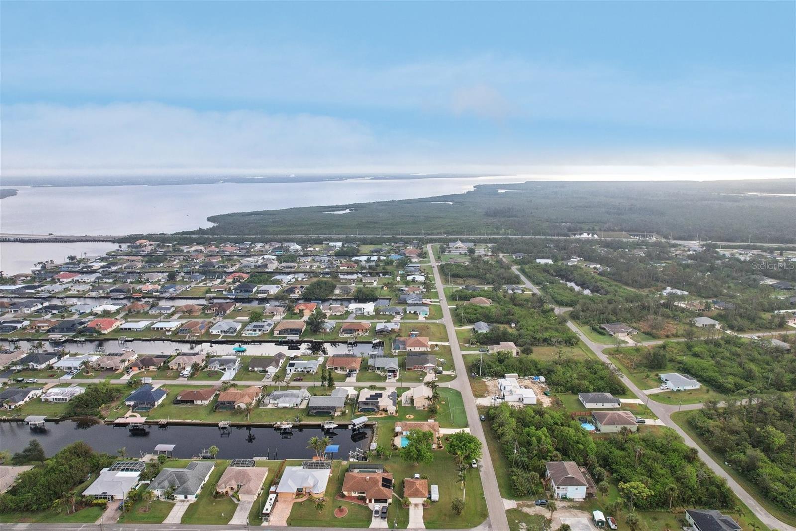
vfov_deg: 57.2
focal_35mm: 22
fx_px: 486
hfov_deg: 78.6
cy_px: 266
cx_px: 398
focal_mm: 8.4
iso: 110
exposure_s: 1/1000
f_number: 2.8
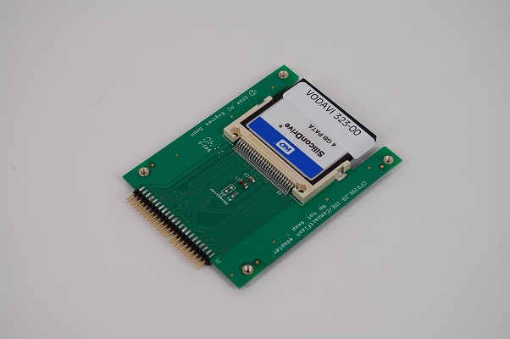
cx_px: 255
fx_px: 1167
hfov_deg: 24.6
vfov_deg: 16.5
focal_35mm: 82
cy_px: 170
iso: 200
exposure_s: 1/200
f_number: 7.1
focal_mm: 55
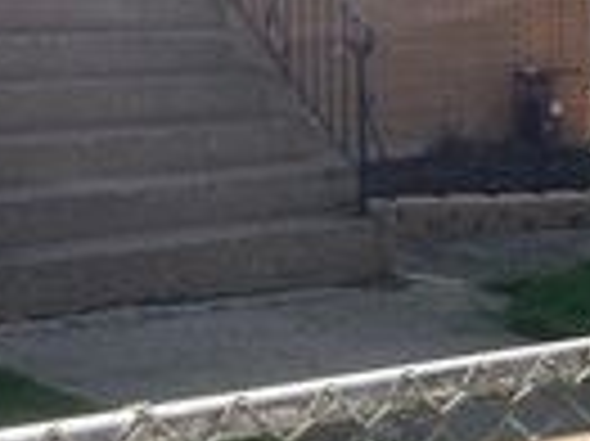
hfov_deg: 19.4
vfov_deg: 14.7
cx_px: 549
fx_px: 1686
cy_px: 2
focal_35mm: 99
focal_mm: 5.7
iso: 50
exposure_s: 1/2841
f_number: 1.5
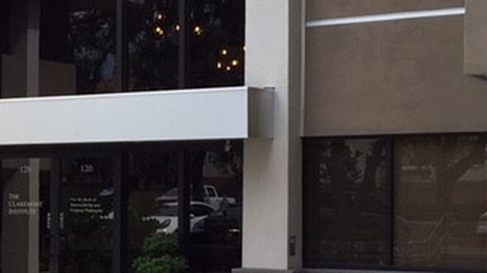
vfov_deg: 12.1
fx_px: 1291
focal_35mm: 100
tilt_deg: -0.3
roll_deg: -1.2
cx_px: -83
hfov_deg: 20.1
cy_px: 207
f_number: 2.2
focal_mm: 4.15
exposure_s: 1/746
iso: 32
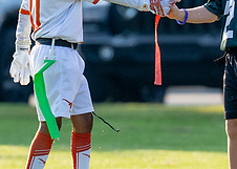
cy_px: 53
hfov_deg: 1.8
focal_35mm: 1103
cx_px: 87
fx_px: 7418
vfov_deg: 1.3
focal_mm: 200
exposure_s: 1/2000
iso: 250
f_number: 2.8
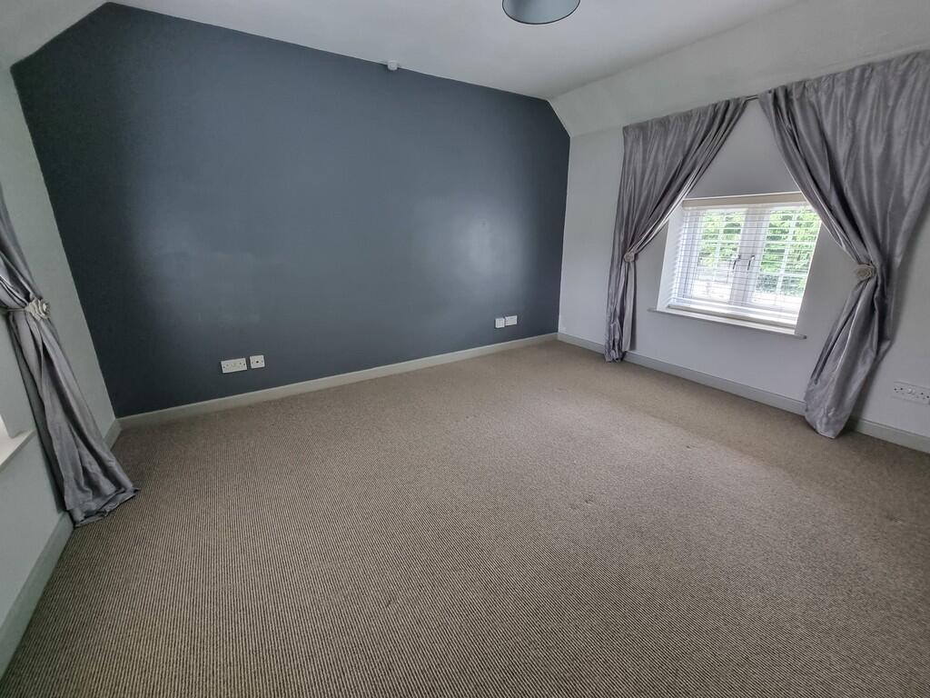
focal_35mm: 13
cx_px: 465
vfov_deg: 89.9
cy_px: 349
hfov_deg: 106.2
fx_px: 349
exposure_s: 1/33
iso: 500
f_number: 2.2
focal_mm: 2.2
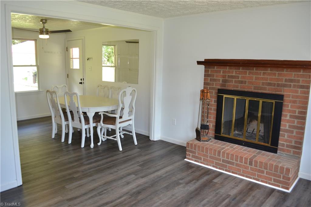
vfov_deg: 47.9
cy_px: 104
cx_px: 156
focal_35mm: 27
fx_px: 233
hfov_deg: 67.4
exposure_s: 1/60
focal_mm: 18
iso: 400
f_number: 4
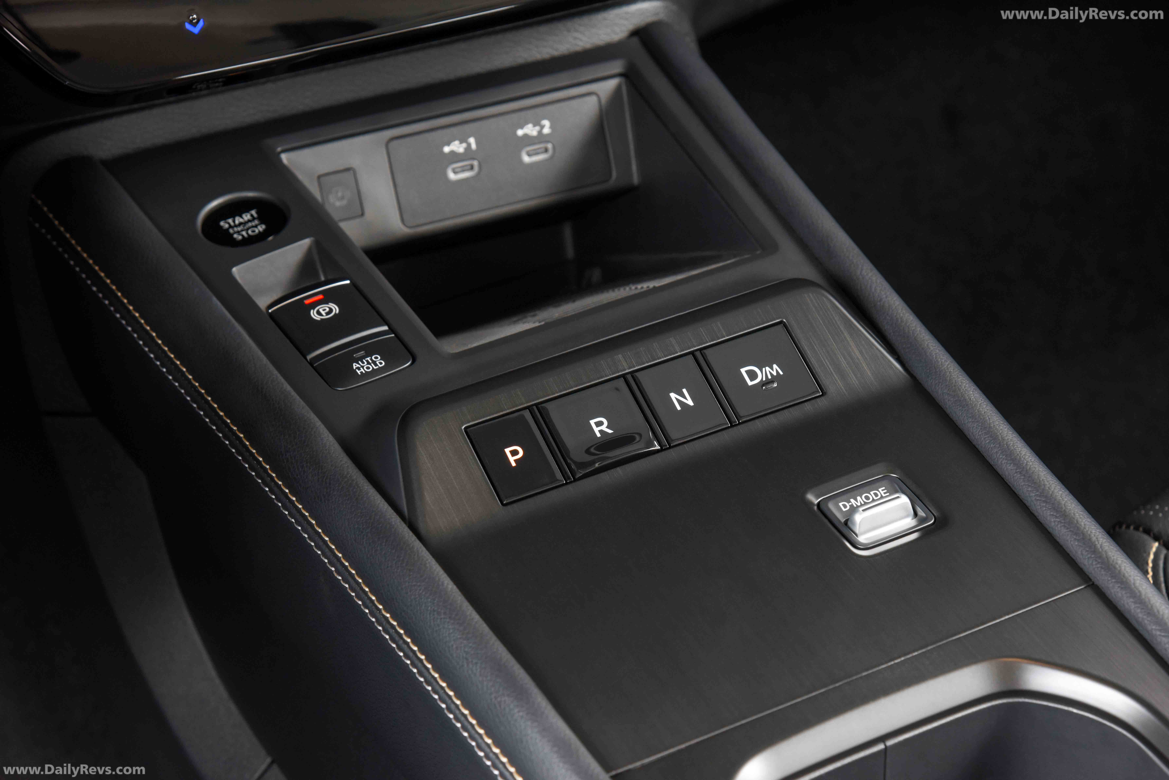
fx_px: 3183
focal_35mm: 98
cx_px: 584
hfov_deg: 20.8
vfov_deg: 14.0
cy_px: 390
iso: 800
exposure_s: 1/8
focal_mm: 98
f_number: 9
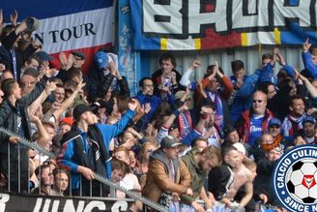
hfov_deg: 4.0
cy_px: 53
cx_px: 98
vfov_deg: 2.6
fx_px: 4589
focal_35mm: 521
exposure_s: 1/320
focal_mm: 200
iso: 100
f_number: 2.8
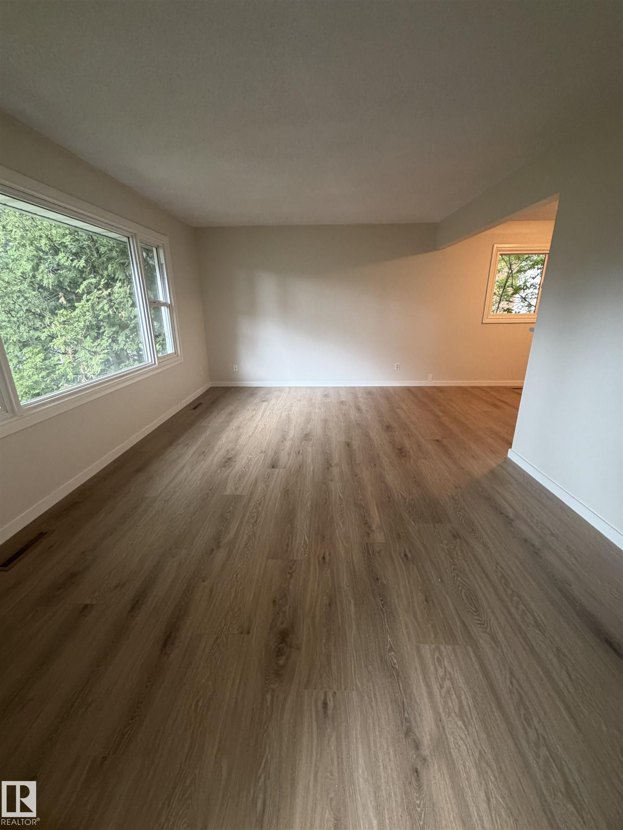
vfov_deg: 102.1
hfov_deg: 85.7
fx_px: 336
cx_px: 312
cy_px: 415
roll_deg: +0.4
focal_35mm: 14
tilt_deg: -18.2
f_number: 2.2
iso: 250
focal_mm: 2.22
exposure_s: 1/60
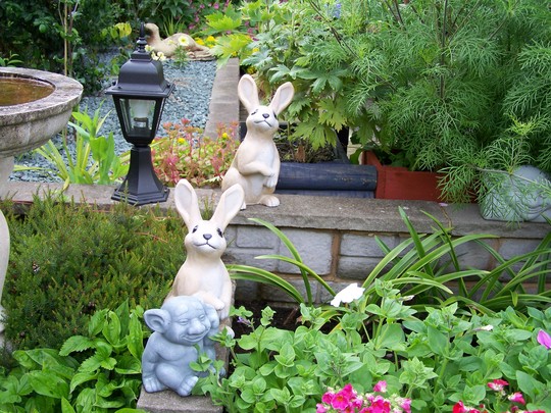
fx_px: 684
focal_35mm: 43
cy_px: 206
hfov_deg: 43.9
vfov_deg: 33.6
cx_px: 276
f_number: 2.9
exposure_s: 1/125
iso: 64
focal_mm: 7.1
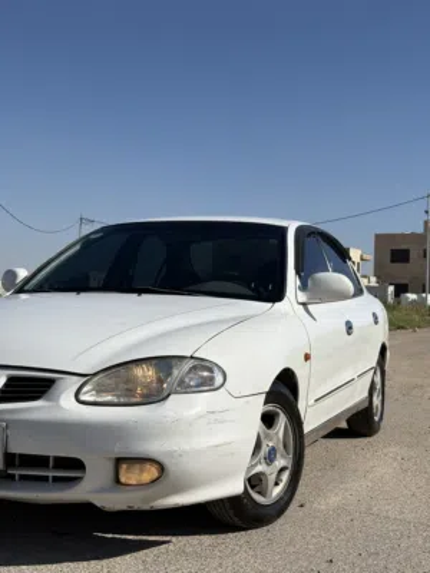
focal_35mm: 52
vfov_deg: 36.8
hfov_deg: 28.0
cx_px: 215
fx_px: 861
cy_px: 286
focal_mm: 5.96
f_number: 1.6
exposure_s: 1/5348
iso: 25
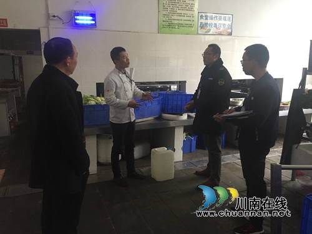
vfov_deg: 48.2
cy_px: 117
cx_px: 156
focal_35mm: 29
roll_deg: -0.6
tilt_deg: -11.3
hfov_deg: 61.7
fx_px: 261
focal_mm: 4.15
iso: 160
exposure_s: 1/33
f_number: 2.2
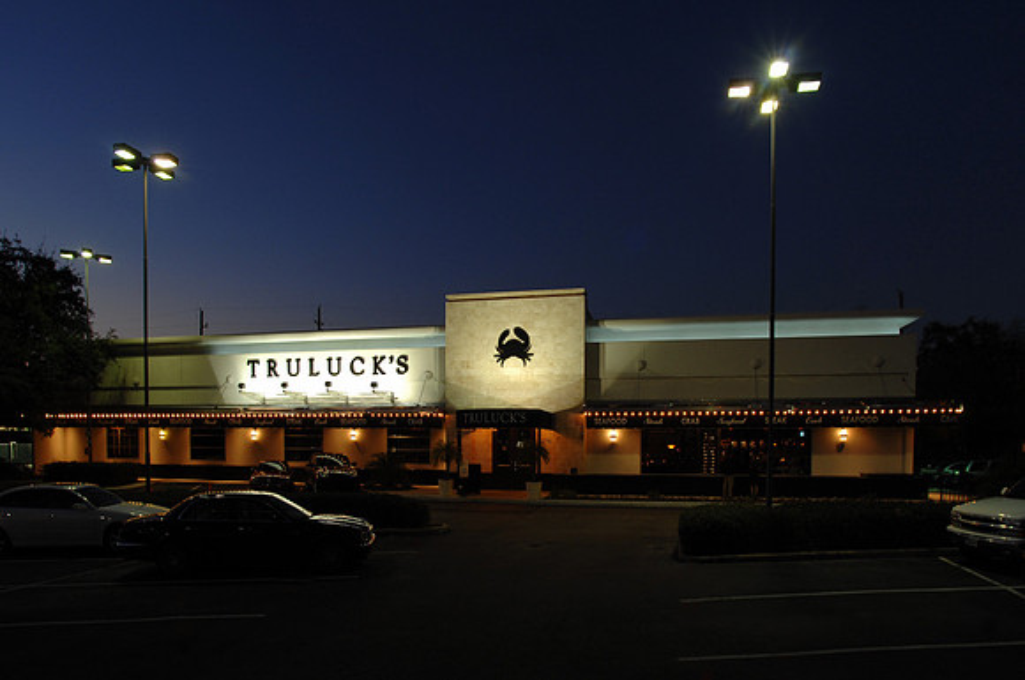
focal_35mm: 21
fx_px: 597
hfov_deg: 81.3
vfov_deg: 59.3
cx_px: 512
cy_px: 340
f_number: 5.6
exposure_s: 1/4
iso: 200
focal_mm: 14
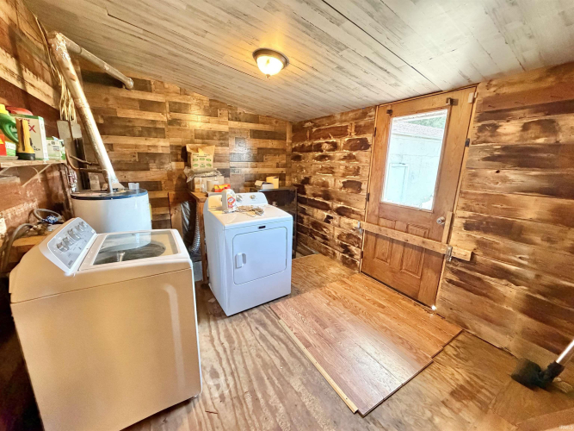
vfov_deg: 85.7
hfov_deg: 102.1
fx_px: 232
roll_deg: -1.0
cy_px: 216
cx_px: 287
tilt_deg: -13.3
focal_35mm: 14
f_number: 2.2
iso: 800
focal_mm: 2.22
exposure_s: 1/60
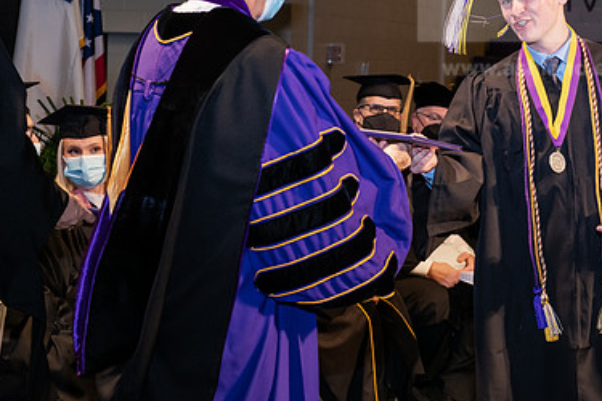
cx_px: 369
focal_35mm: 96
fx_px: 1605
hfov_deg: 21.2
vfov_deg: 14.2
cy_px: 102
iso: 1600
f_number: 6.3
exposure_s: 1/200
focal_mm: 62
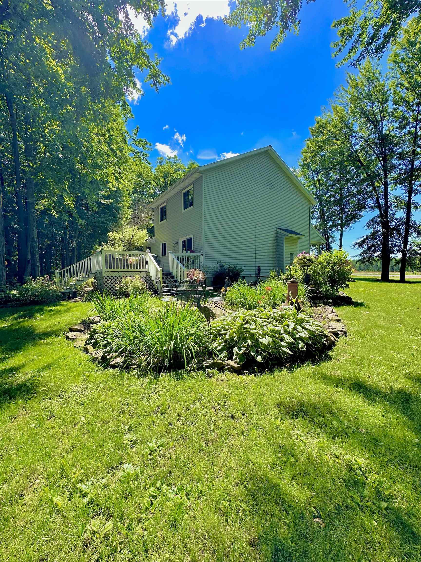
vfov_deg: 102.1
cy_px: 281
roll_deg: -1.1
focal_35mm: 14
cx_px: 210
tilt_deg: -1.8
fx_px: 227
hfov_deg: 85.7
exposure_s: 1/590
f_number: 2.2
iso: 40
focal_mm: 2.22
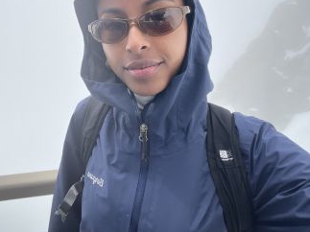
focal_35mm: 32
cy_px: 74
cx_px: 100
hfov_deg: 55.5
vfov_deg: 43.4
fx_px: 286
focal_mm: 2.71
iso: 32
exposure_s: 1/1497
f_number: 2.2
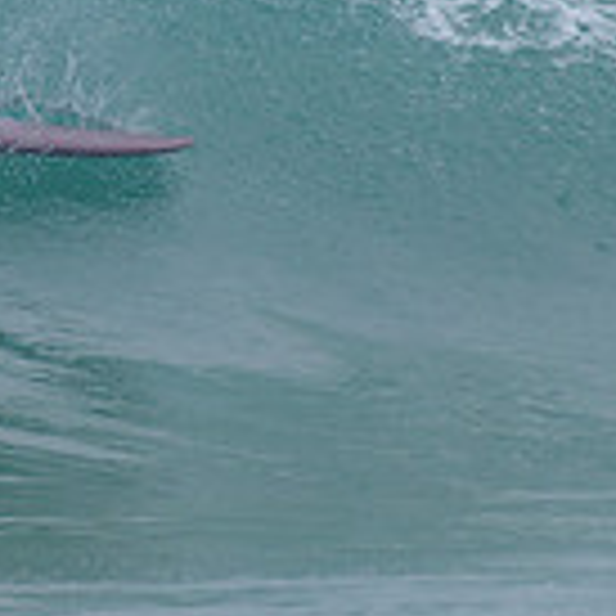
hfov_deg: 0.8
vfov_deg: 0.8
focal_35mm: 2202
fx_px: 44333
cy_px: -185
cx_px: -428
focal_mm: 500
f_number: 5.6
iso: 400
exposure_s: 1/2000
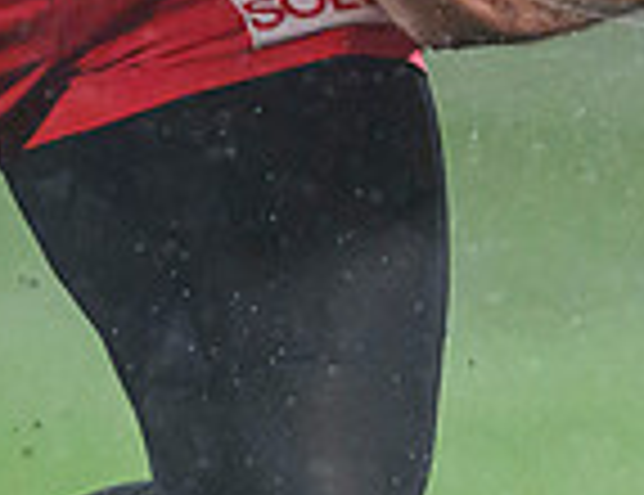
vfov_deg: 0.4
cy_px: 433
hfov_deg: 0.5
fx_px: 70002
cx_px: 391
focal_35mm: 3728
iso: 4000
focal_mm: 400
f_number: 3.2
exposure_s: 1/1600
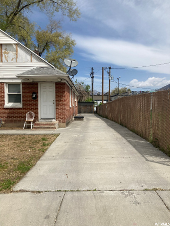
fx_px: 183
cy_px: 113
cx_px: 85
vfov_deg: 63.4
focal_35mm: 28
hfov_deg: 49.7
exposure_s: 1/3472
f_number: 1.8
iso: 25
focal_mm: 3.99
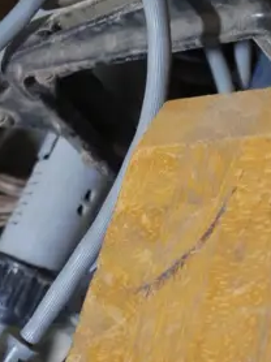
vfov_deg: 14.1
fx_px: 1464
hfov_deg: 10.5
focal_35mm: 140
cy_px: 92
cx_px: 253
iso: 2000
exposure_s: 1/125
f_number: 4.1
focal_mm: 19
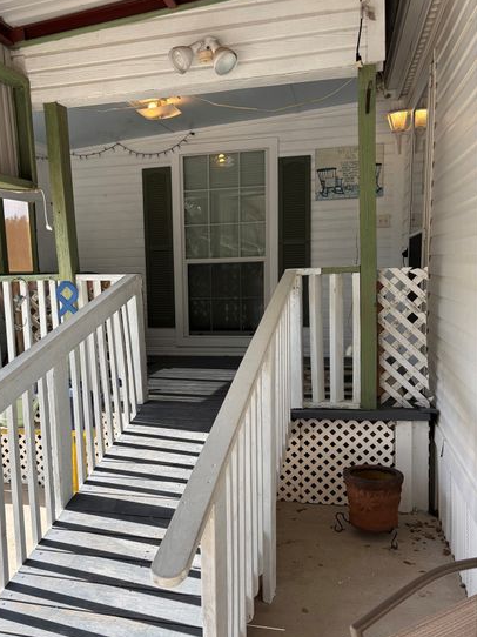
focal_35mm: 32
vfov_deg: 56.7
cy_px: 348
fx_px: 588
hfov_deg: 43.8
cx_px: 184
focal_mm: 5.96
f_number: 1.6
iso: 50
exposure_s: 1/711
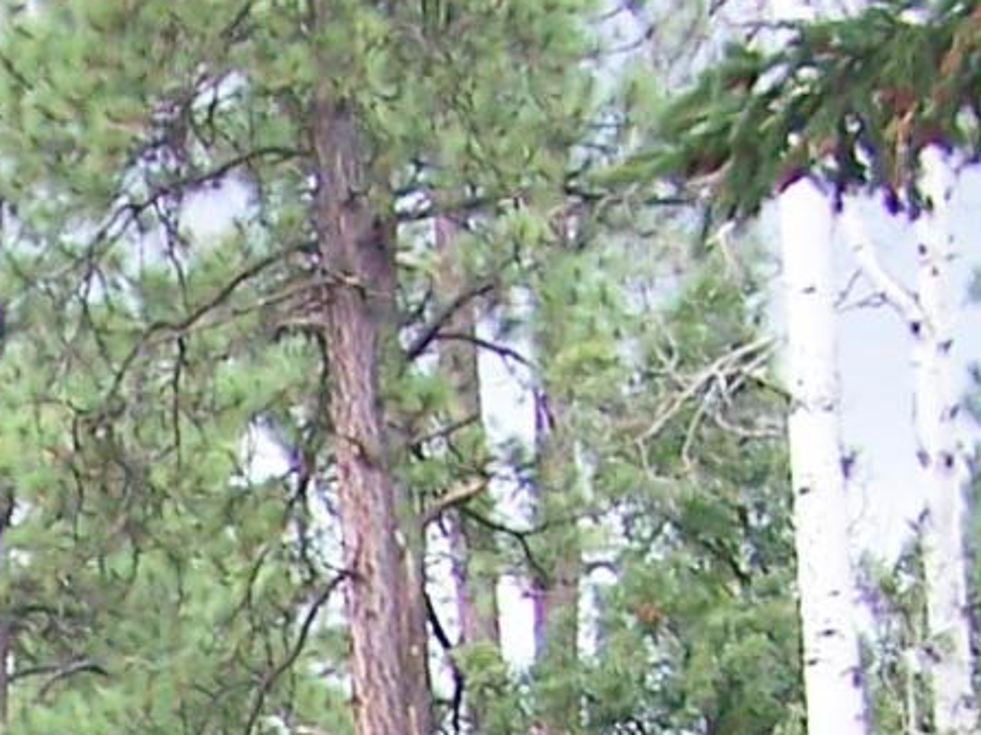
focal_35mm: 255
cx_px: -1025
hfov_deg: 7.4
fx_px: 7225
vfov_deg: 5.6
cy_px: 1843
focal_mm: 6.3
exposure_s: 1/60
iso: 64
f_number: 2.8
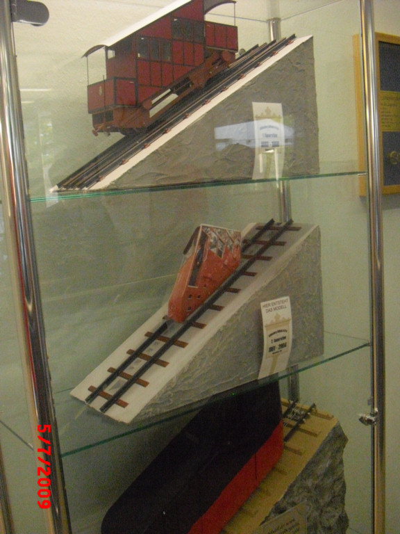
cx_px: 200
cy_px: 267
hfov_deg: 37.7
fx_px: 585
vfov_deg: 49.0
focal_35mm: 38
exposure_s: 1/80
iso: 800
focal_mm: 6.2
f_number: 2.8
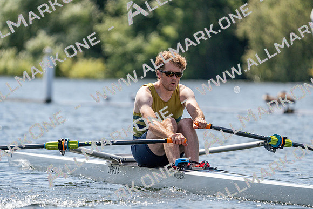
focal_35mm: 422
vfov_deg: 3.3
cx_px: 156
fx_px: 3670
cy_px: 104
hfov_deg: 4.9
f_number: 6.3
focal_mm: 422
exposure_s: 1/2000
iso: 320
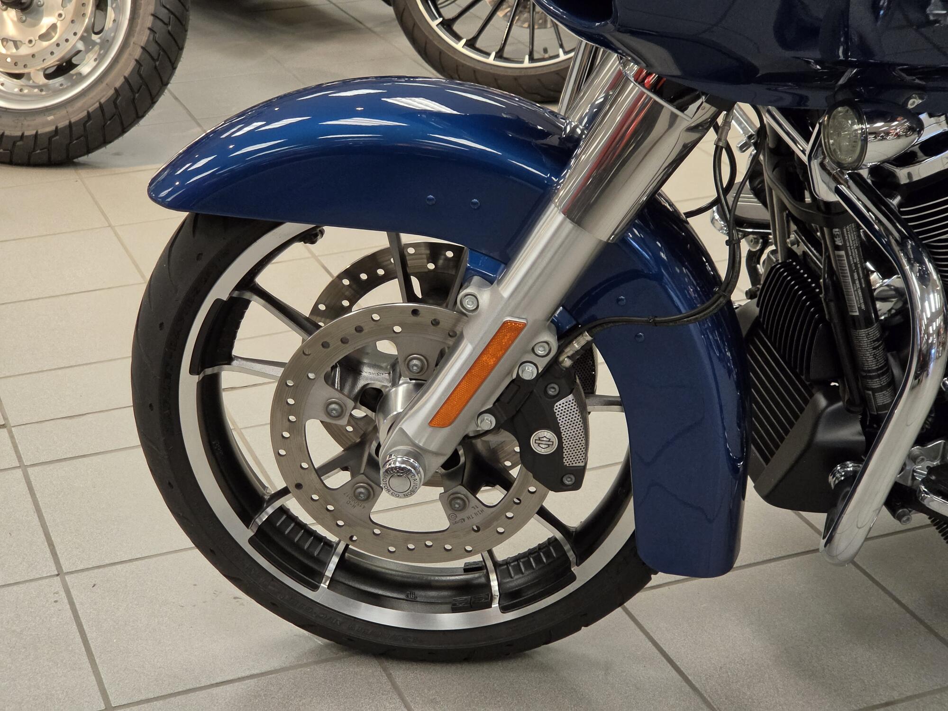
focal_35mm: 69
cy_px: 356
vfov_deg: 21.3
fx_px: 1890
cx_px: 474
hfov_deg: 28.2
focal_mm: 7
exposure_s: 1/120
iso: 400
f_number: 2.4
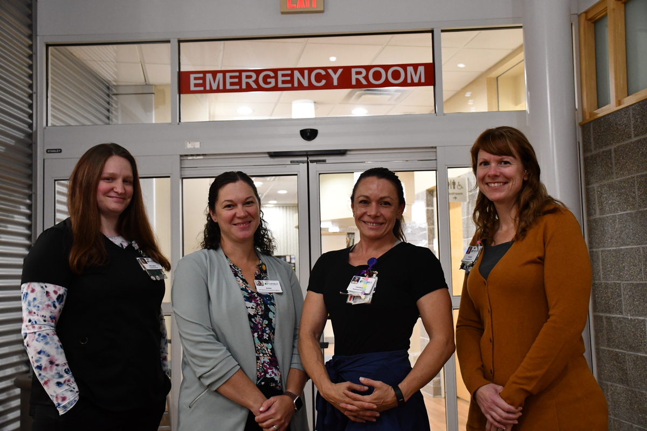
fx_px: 701
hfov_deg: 49.6
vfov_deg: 34.2
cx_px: 324
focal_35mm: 39
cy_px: 216
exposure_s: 1/125
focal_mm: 26
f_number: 3.8
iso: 2500
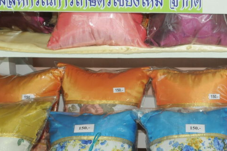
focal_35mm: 94
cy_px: 55
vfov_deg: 14.5
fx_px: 594
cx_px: 212
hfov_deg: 21.1
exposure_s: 1/100
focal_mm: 25
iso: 800
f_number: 8
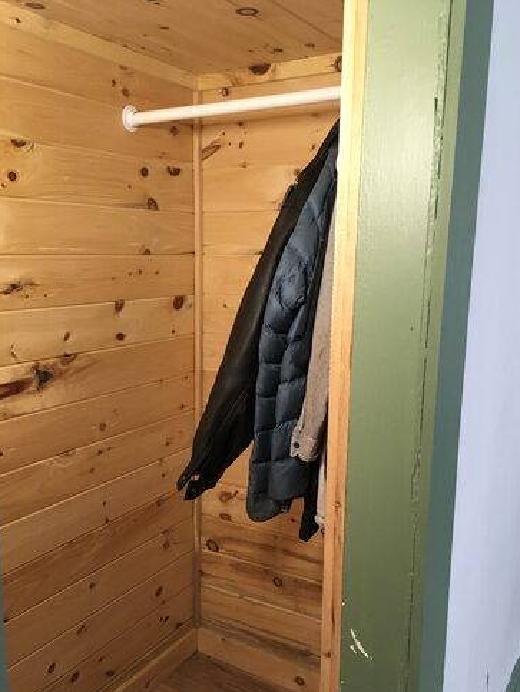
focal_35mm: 32
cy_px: 380
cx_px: 261
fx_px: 640
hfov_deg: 44.2
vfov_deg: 56.7
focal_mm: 4.15
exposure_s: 1/30
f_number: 2.2
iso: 200
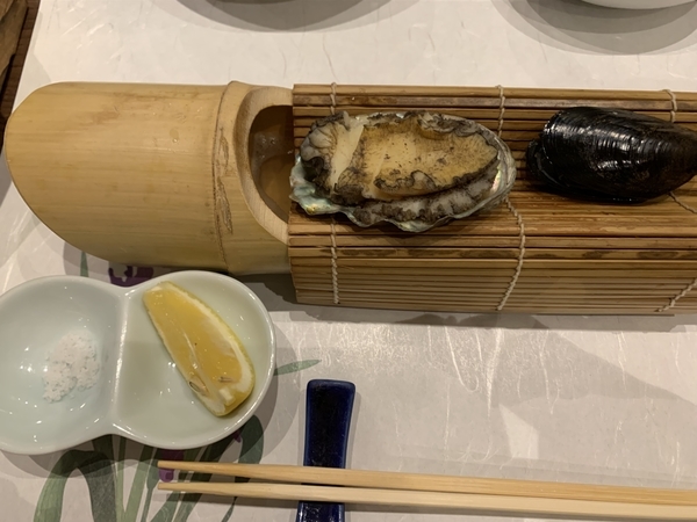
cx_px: 348
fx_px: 524
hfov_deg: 67.3
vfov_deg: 53.1
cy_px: 261
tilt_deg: -68.2
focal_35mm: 26
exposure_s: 1/50
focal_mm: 4.25
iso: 200
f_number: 1.8
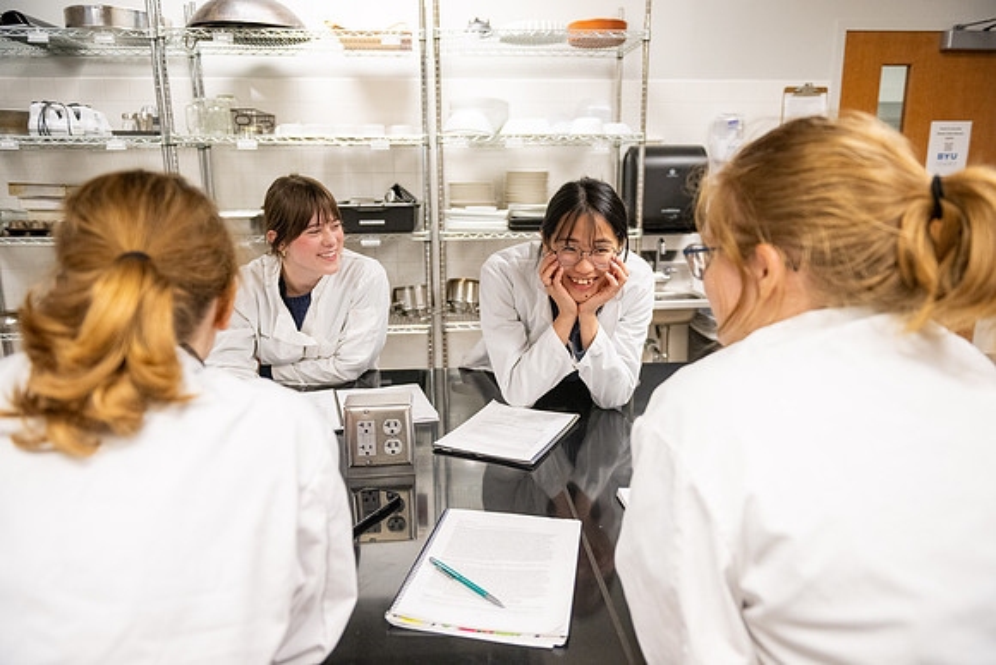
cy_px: 332
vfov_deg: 53.2
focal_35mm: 24
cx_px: 498
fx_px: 664
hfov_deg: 73.7
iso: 2500
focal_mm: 24
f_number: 2.8
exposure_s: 1/320
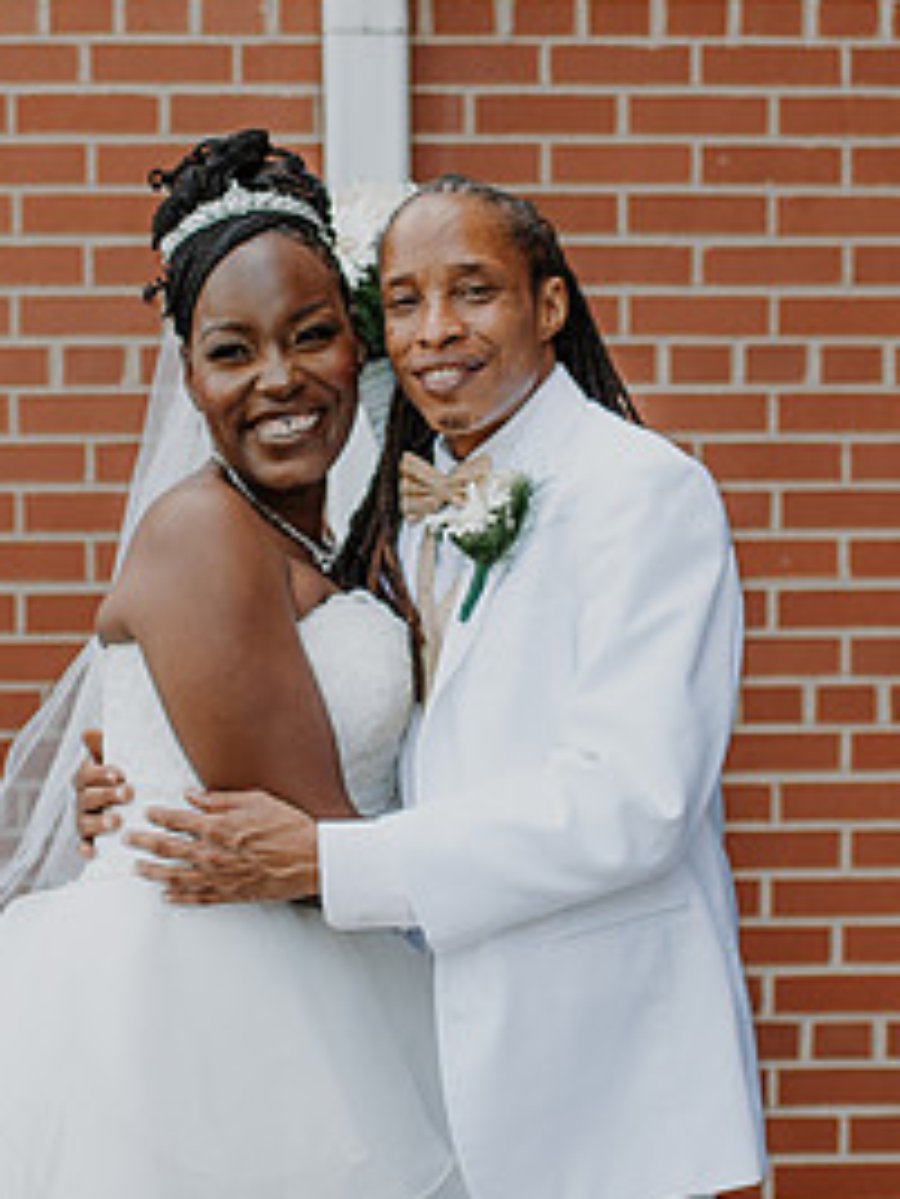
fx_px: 3259
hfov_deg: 15.7
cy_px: 677
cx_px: 266
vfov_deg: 20.9
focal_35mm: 94
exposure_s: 1/400
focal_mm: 35
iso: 100
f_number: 2.2
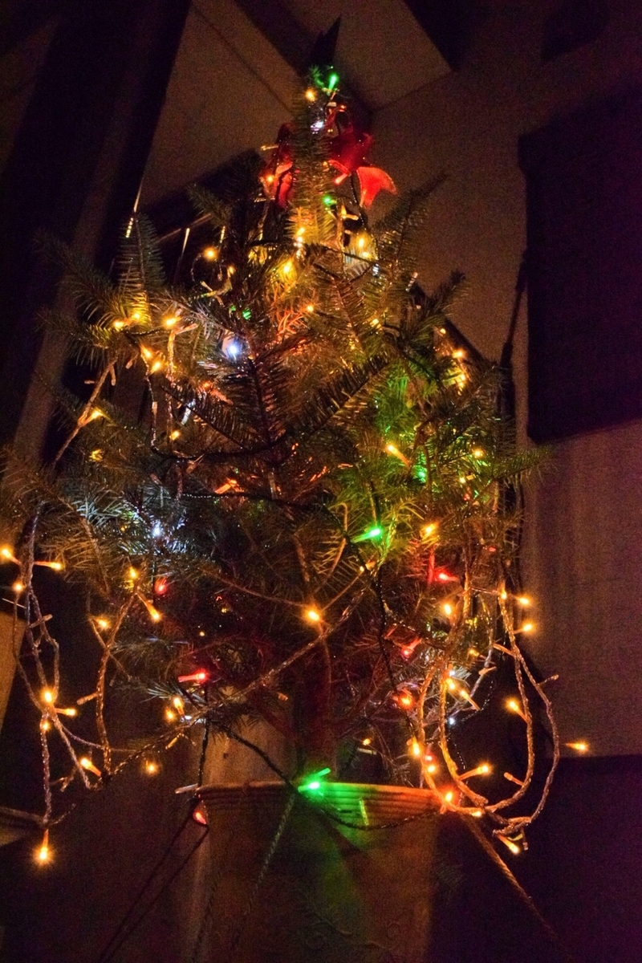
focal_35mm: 36
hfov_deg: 36.9
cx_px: 321
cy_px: 482
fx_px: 963
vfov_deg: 53.1
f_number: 8
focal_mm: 24
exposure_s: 1/250
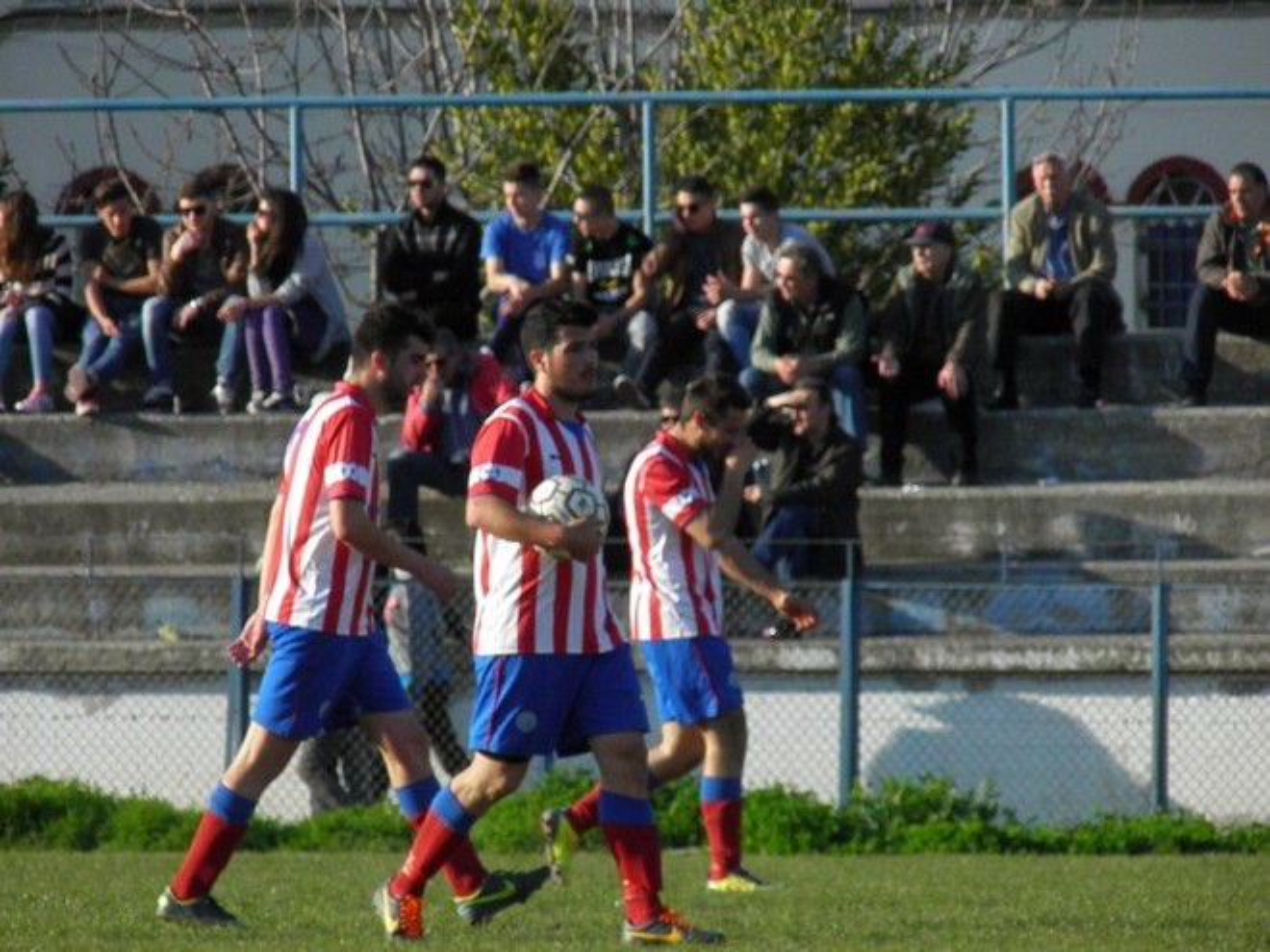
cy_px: 476
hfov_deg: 4.3
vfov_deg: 3.2
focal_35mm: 465
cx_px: 635
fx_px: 17060
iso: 500
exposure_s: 1/1600
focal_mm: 83.4
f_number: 5.8
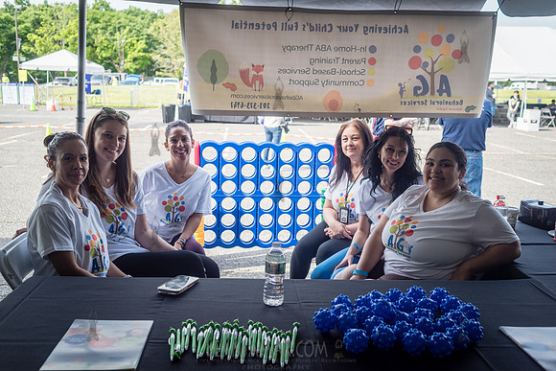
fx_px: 541
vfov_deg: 37.9
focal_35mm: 35
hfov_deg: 54.4
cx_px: 278
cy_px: 186
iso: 250
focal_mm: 35
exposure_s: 1/800
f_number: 4
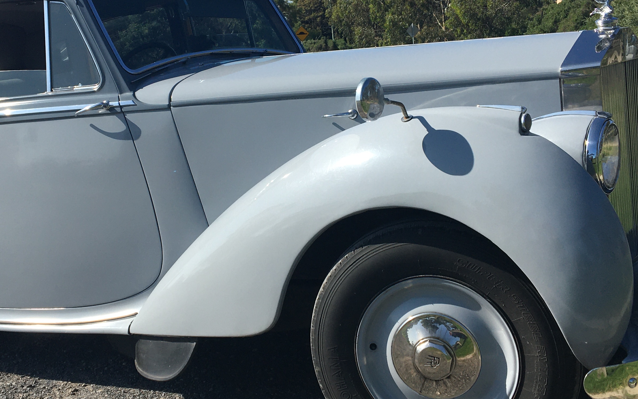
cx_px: 269
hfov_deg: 38.8
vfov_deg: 24.8
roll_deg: +5.2
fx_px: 904
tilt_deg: -8.2
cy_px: 162
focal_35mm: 52
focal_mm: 4.15
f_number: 2.2
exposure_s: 1/1637
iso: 25
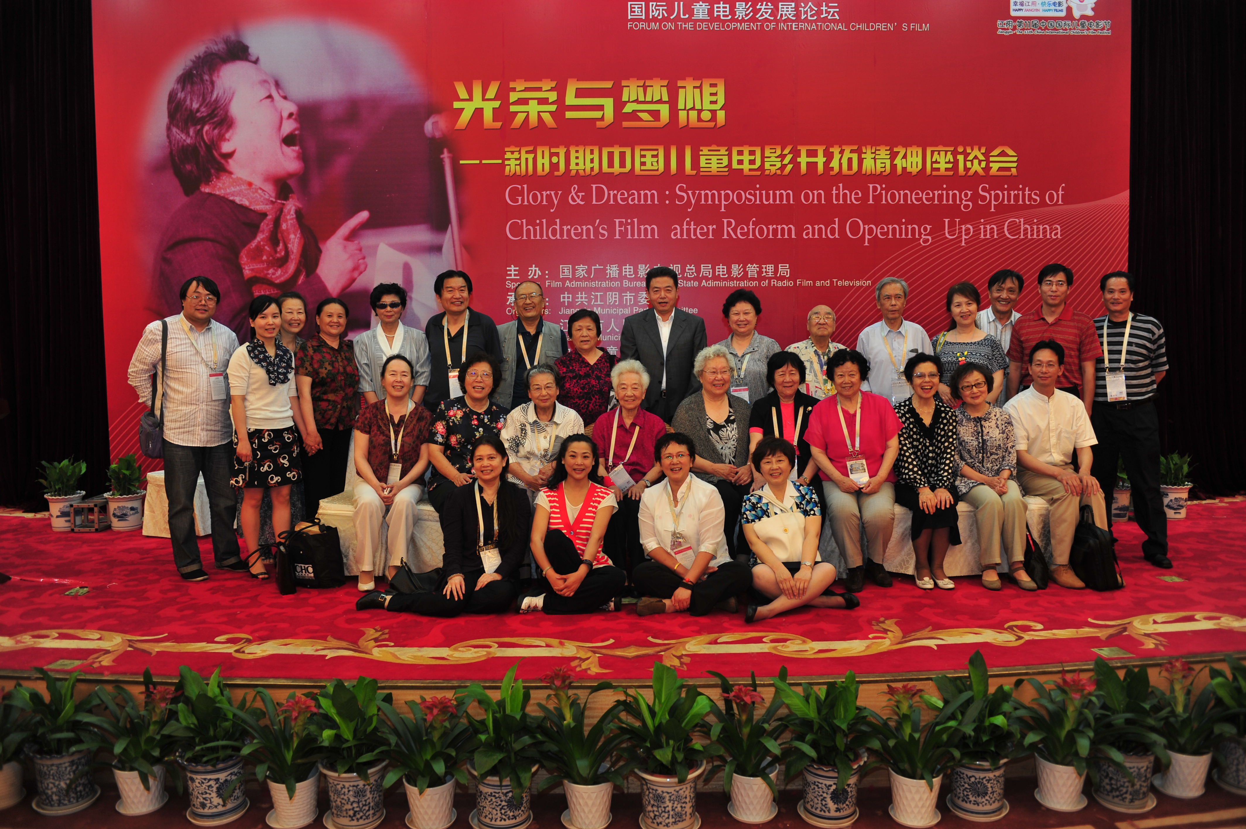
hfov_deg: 65.5
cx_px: 623
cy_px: 414
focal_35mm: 28
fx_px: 968
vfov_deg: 46.3
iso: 400
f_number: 3.5
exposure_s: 1/80
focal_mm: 28
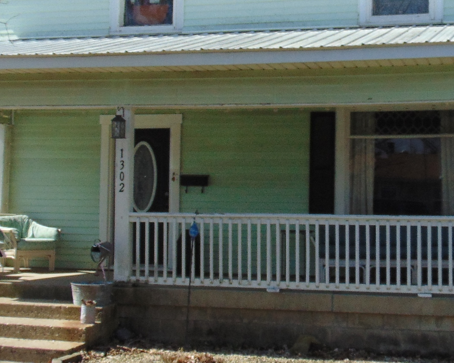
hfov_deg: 26.7
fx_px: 954
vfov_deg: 21.5
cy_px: 143
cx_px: 276
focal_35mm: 71
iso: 80
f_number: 3
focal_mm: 4.5
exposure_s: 1/800
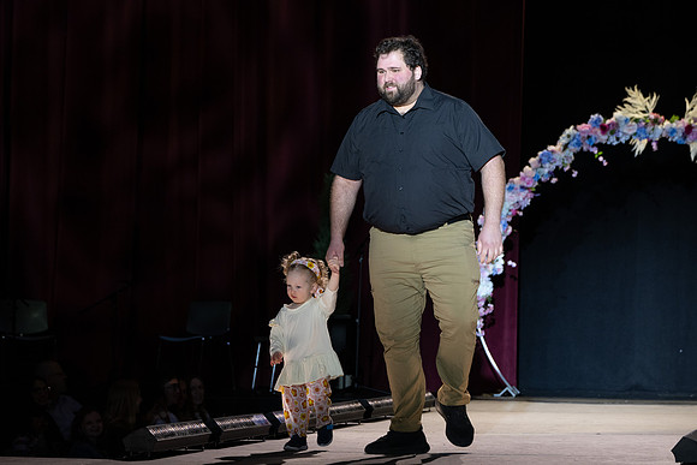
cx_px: 331
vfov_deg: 9.7
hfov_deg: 14.5
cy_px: 244
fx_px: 2743
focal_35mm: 142
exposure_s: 1/250
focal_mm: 135
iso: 1000
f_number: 5.6
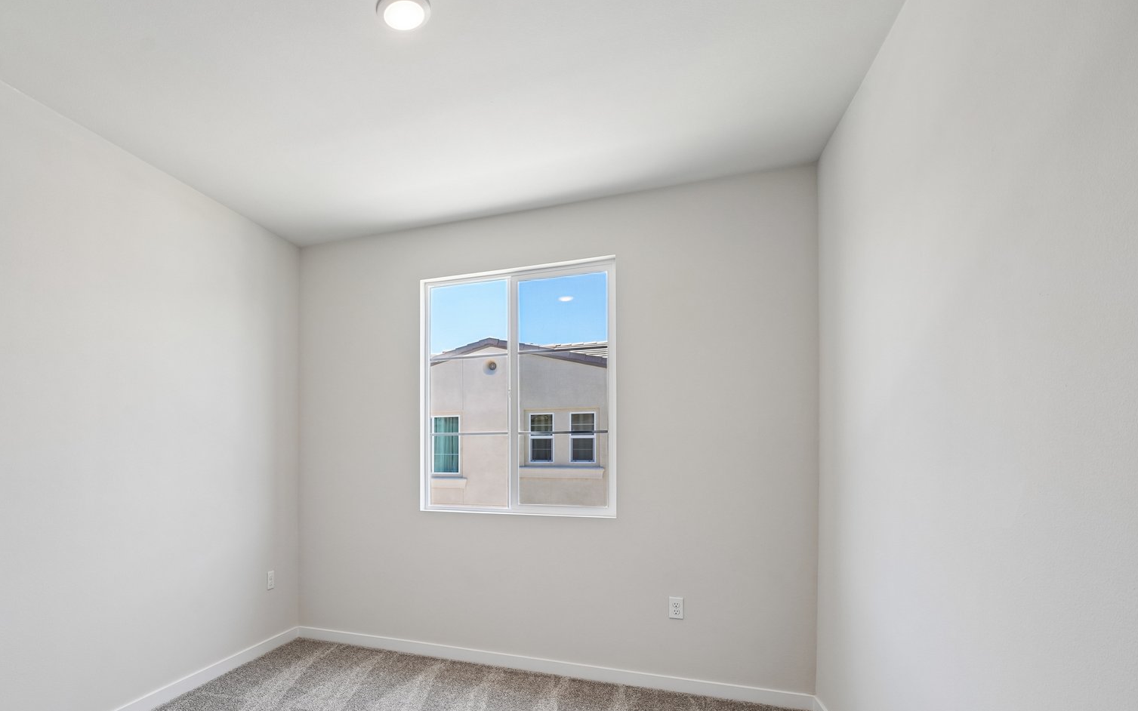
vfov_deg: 63.5
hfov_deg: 88.5
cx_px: 398
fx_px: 558
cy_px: 471
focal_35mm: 18
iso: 250
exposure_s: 1/30
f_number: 8
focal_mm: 13
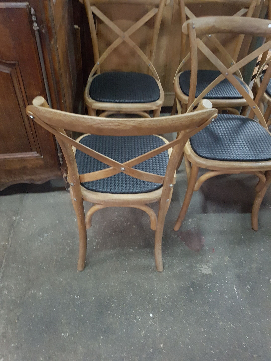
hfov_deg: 53.1
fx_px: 271
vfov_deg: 67.3
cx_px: 136
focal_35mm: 26
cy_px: 180
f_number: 1.7
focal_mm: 4.2
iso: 640
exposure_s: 1/10
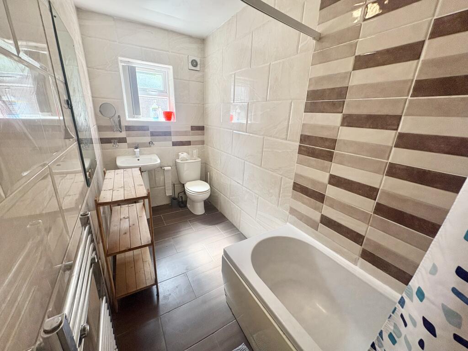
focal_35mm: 14
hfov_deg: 102.1
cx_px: 234
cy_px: 176
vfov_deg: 85.7
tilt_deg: -18.0
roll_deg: -1.2
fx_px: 189
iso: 160
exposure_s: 1/100
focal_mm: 2.22
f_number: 2.2
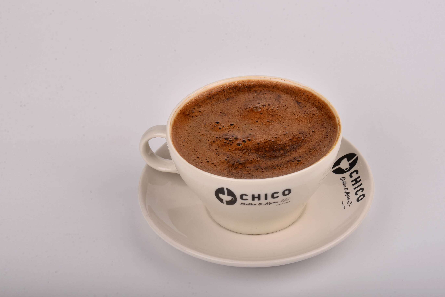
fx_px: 2720
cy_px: 147
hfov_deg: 9.4
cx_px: 238
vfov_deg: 6.2
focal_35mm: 220
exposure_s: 1/200
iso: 100
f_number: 18
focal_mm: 200
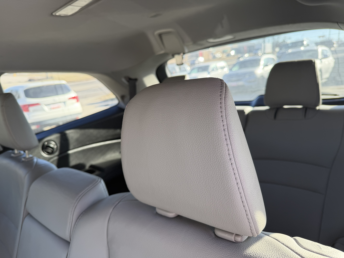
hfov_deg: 71.6
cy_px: 129
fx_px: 239
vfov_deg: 56.8
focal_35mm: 24
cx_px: 172
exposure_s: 1/172
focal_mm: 6.76
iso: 80
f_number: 1.78
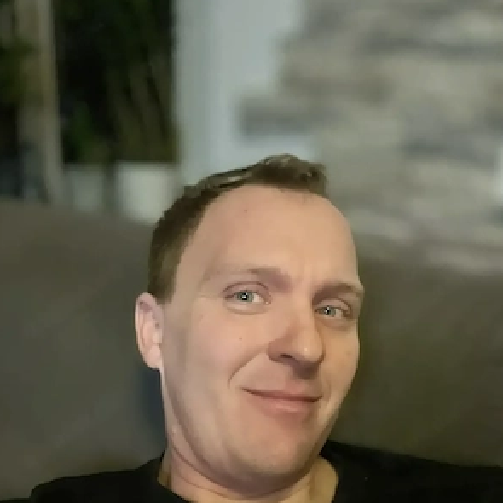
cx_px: 252
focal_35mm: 36
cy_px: 326
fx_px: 592
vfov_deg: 45.5
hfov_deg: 46.0
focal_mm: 2.71
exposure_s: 1/14
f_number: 2.2
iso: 1250
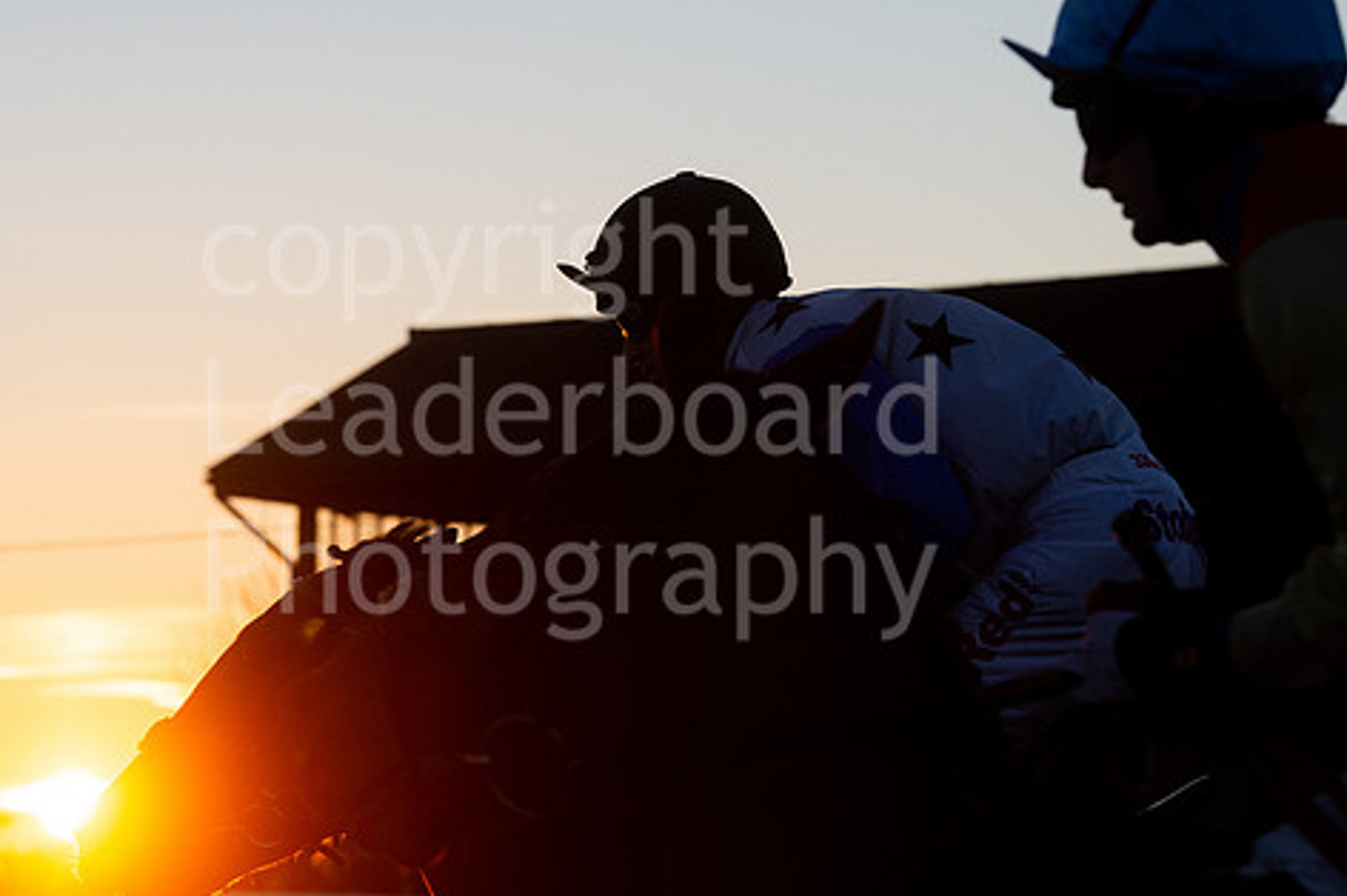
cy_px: 434
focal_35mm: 150
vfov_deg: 9.1
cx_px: 576
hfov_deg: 13.7
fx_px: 5608
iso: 1000
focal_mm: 122
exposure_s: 1/4000
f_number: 7.1
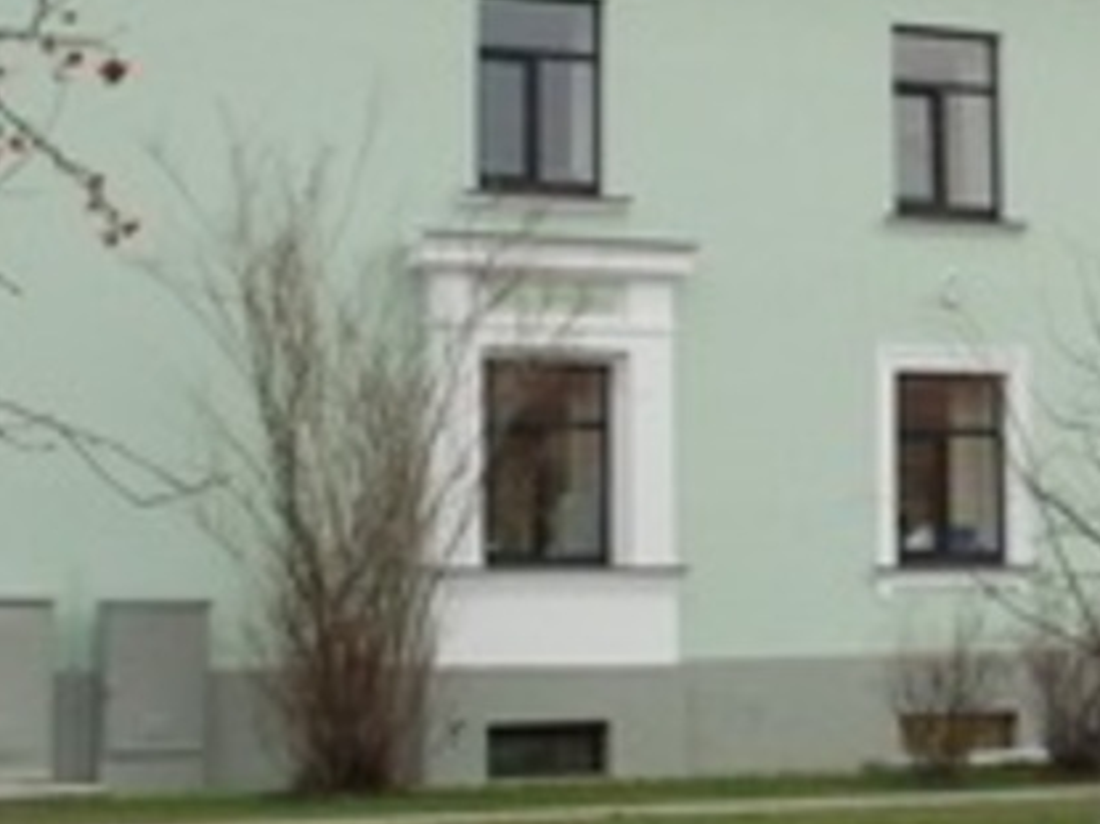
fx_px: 3113
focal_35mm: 98
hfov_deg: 19.3
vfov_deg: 15.0
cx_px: 1161
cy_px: 203
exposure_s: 1/180
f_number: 6.7
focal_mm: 22
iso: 1000
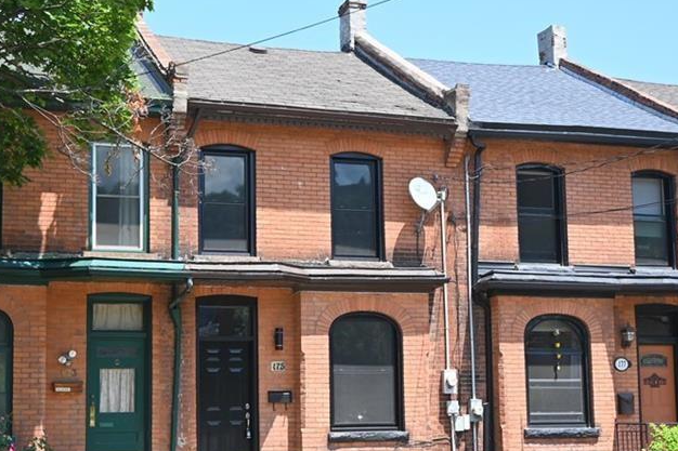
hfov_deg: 36.8
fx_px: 1017
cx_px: 299
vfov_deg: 24.9
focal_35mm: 54
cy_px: 295
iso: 110
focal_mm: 22
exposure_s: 1/250
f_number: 5.6
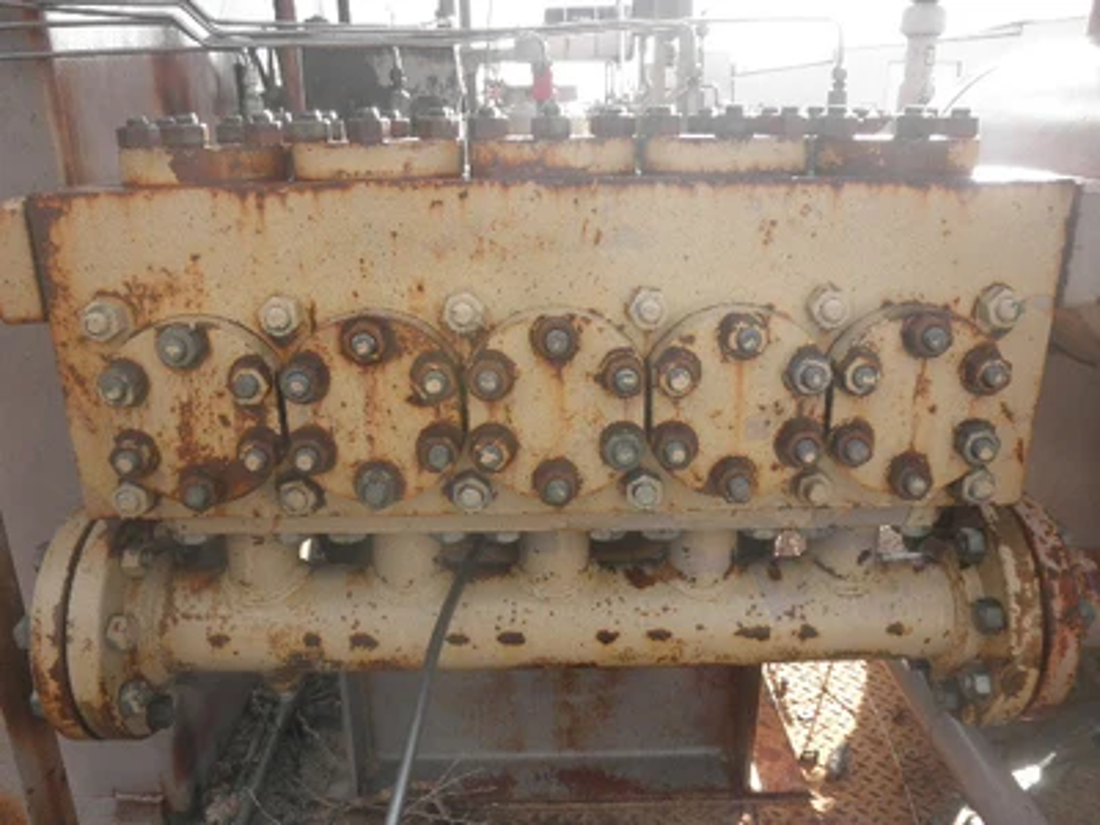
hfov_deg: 63.4
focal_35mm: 28
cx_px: 550
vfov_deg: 49.7
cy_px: 412
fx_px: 890
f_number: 3
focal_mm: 5
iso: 64
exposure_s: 1/200
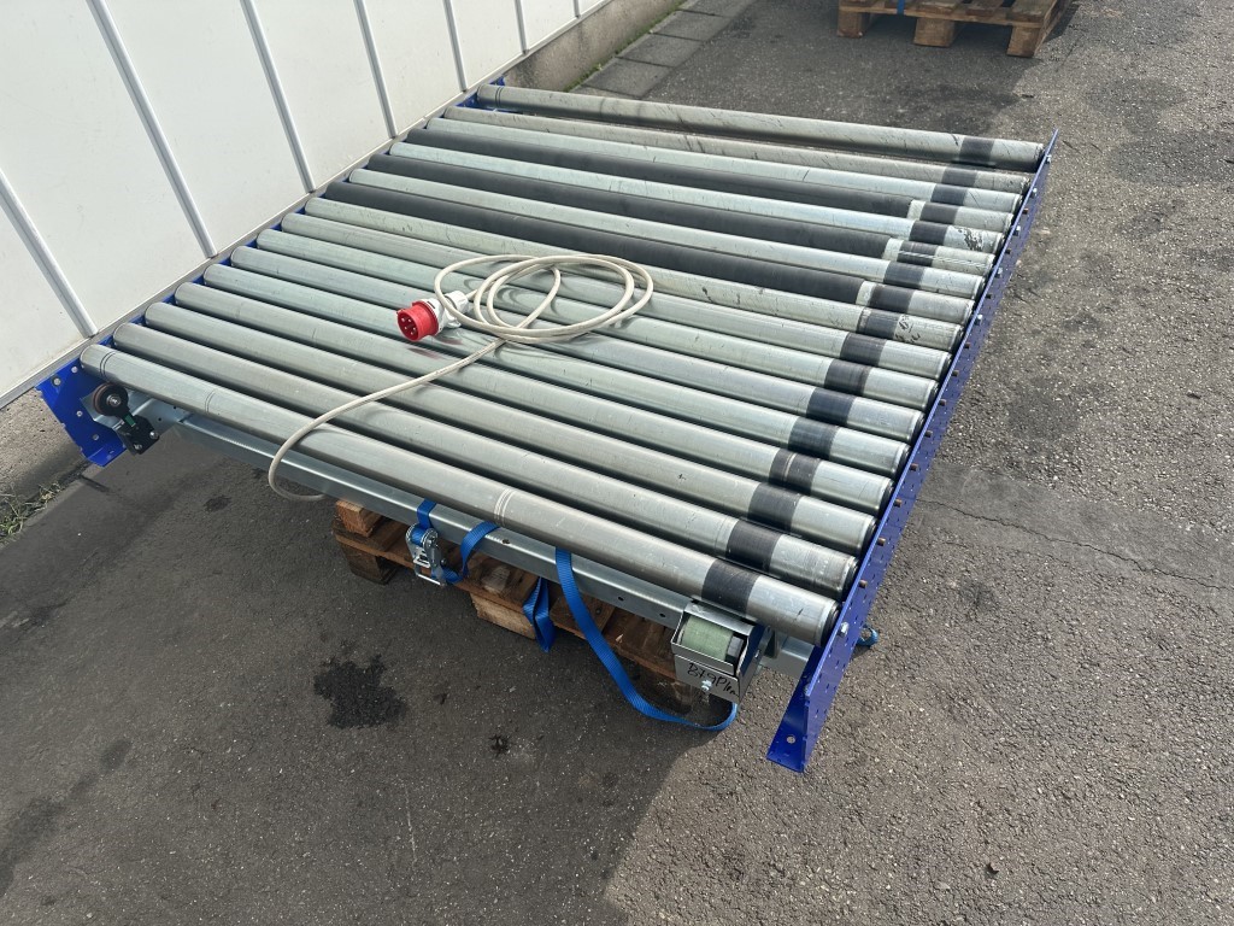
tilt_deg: -45.0
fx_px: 856
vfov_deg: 56.8
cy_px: 463
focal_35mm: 24
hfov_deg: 71.6
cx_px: 617
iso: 80
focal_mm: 6.86
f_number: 1.78
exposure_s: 1/2882
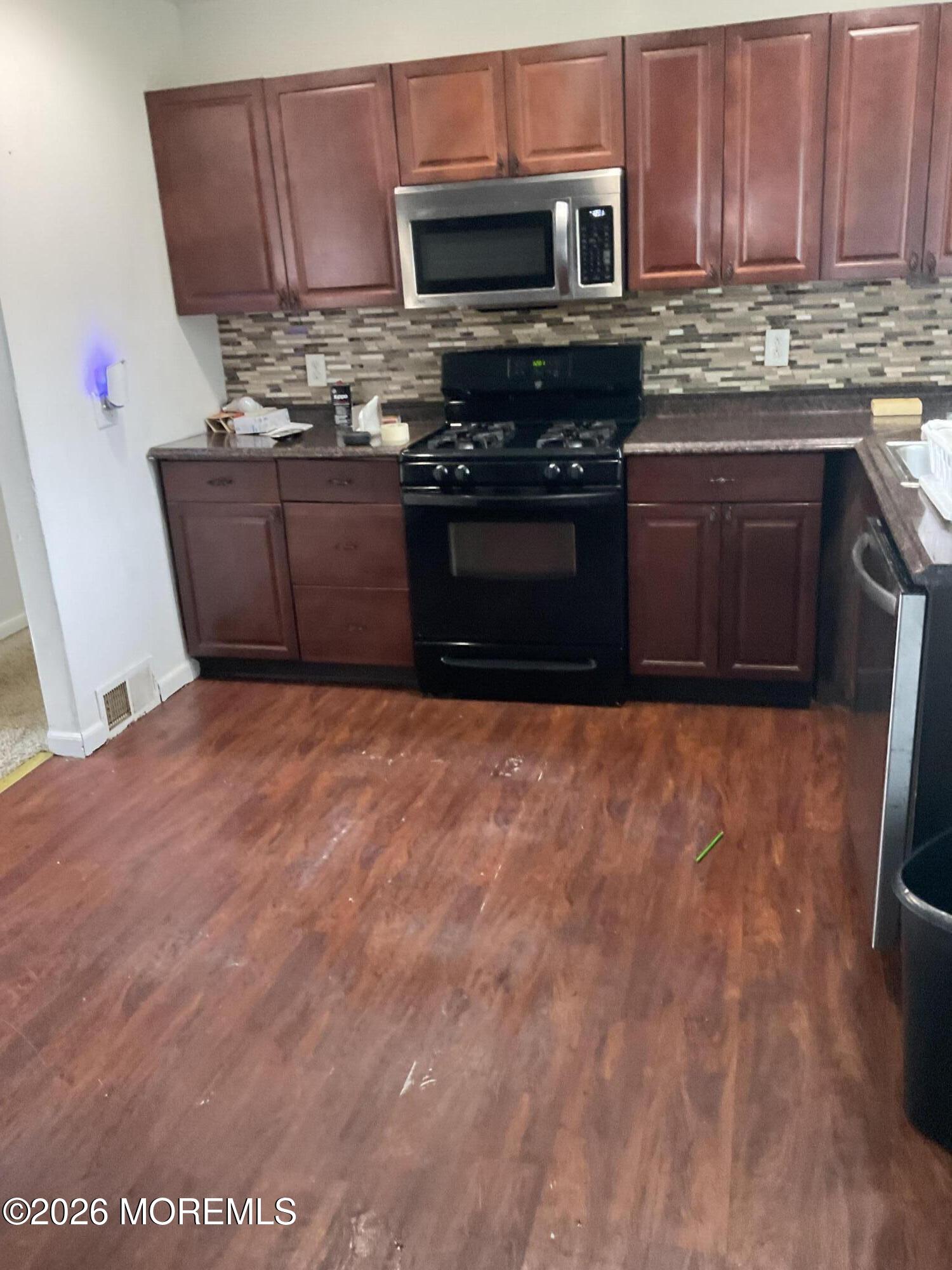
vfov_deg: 61.7
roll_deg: +5.0
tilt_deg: -20.6
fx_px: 1063
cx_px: 476
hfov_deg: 48.2
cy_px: 635
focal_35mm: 29
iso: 400
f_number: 1.8
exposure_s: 1/30
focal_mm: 3
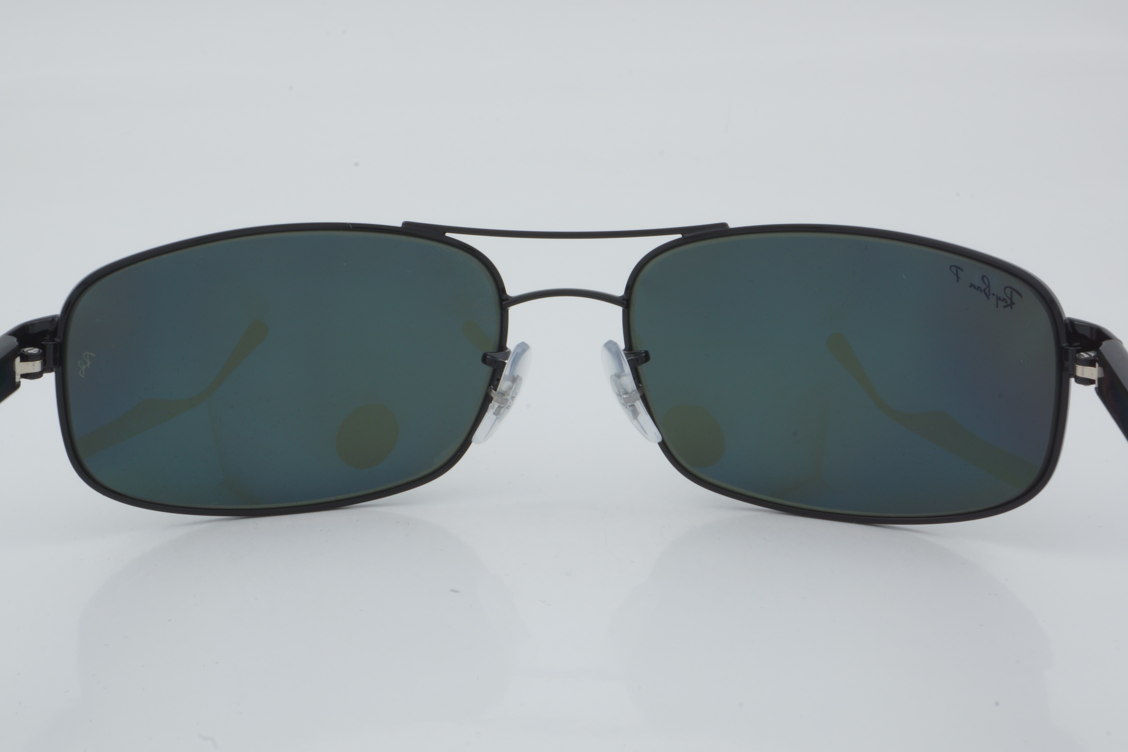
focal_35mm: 75
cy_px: 376
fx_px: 2350
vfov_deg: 18.2
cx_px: 564
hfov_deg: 27.0
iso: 100
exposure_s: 1/4
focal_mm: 50
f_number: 29
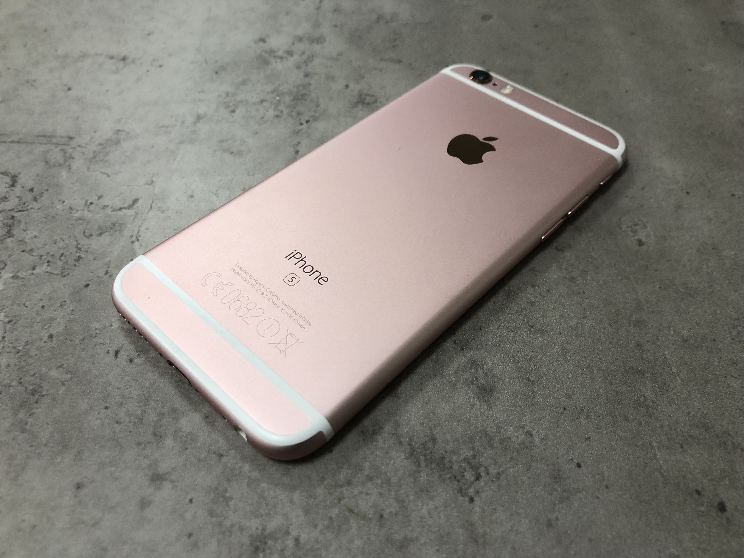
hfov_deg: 63.4
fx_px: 602
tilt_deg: -48.2
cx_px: 372
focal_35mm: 28
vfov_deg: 49.7
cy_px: 279
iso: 32
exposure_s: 1/33
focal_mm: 4
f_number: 1.8
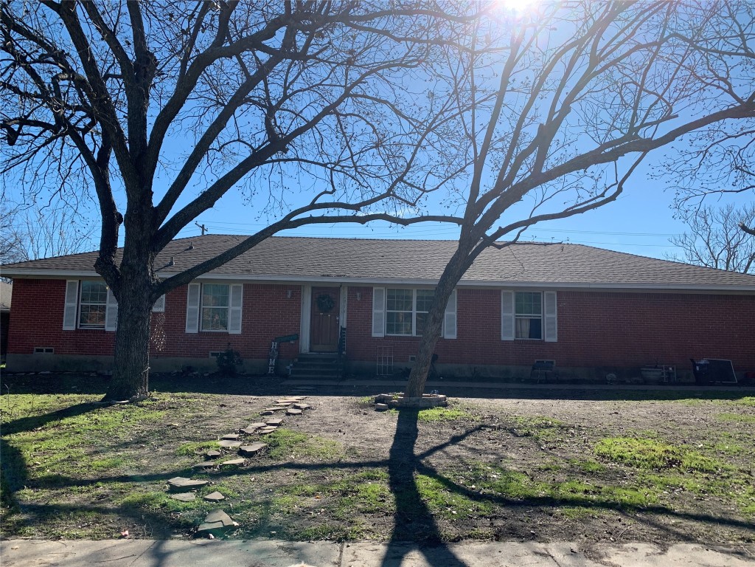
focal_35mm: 26
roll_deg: -0.5
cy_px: 284
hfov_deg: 67.3
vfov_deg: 53.1
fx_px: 567
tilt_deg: +5.8
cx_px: 378
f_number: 1.8
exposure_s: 1/2364
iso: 25
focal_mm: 4.25
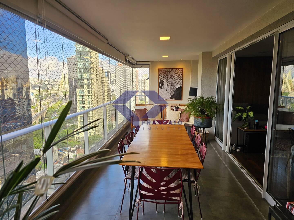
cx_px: 147
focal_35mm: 23
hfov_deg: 73.9
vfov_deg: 58.9
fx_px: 195
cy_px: 110
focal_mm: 6.3
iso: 12
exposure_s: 1/120
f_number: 1.7
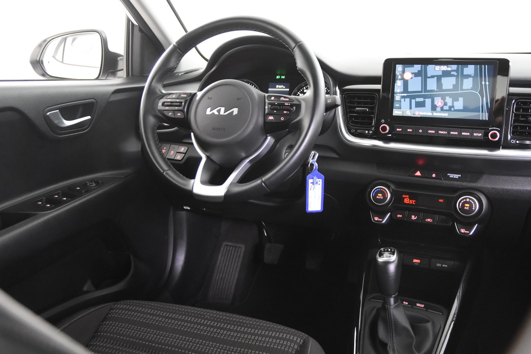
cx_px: 266
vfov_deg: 36.9
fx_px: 531
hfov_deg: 53.1
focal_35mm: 36
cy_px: 177
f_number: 3
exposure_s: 1/40
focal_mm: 24
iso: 4500
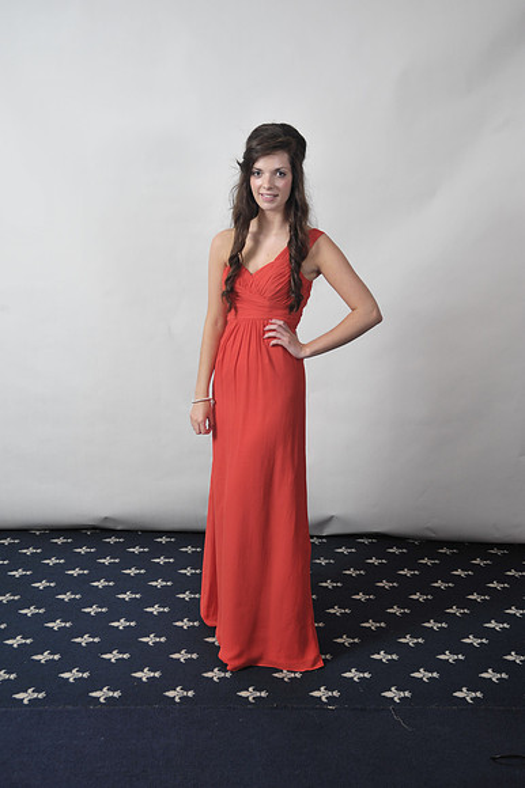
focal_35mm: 40
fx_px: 876
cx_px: 262
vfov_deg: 48.5
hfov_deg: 33.4
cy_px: 394
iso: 1000
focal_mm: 40
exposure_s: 1/160
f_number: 7.1
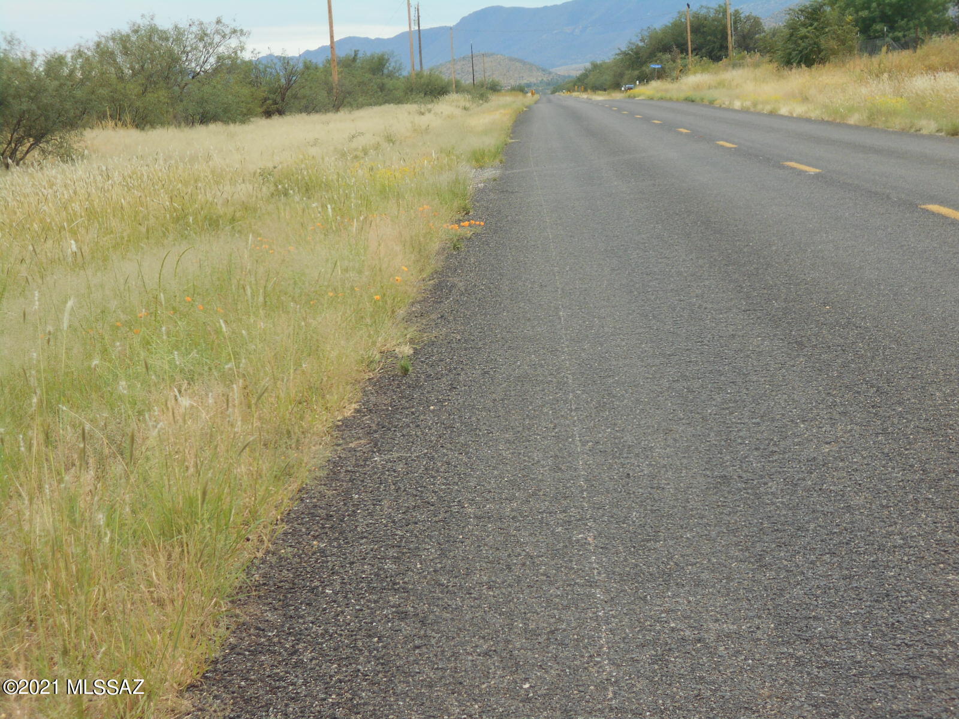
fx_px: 2715
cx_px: 480
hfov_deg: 20.0
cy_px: 360
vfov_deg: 15.1
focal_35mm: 98
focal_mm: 17.6
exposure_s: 1/80
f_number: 5.5
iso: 80
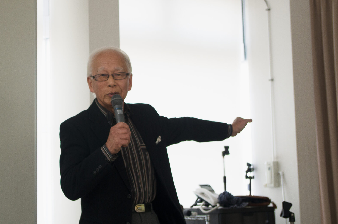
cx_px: 169
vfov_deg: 21.2
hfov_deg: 31.5
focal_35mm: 64
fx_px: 600
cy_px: 112
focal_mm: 42.5
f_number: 4.5
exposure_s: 1/80
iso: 400
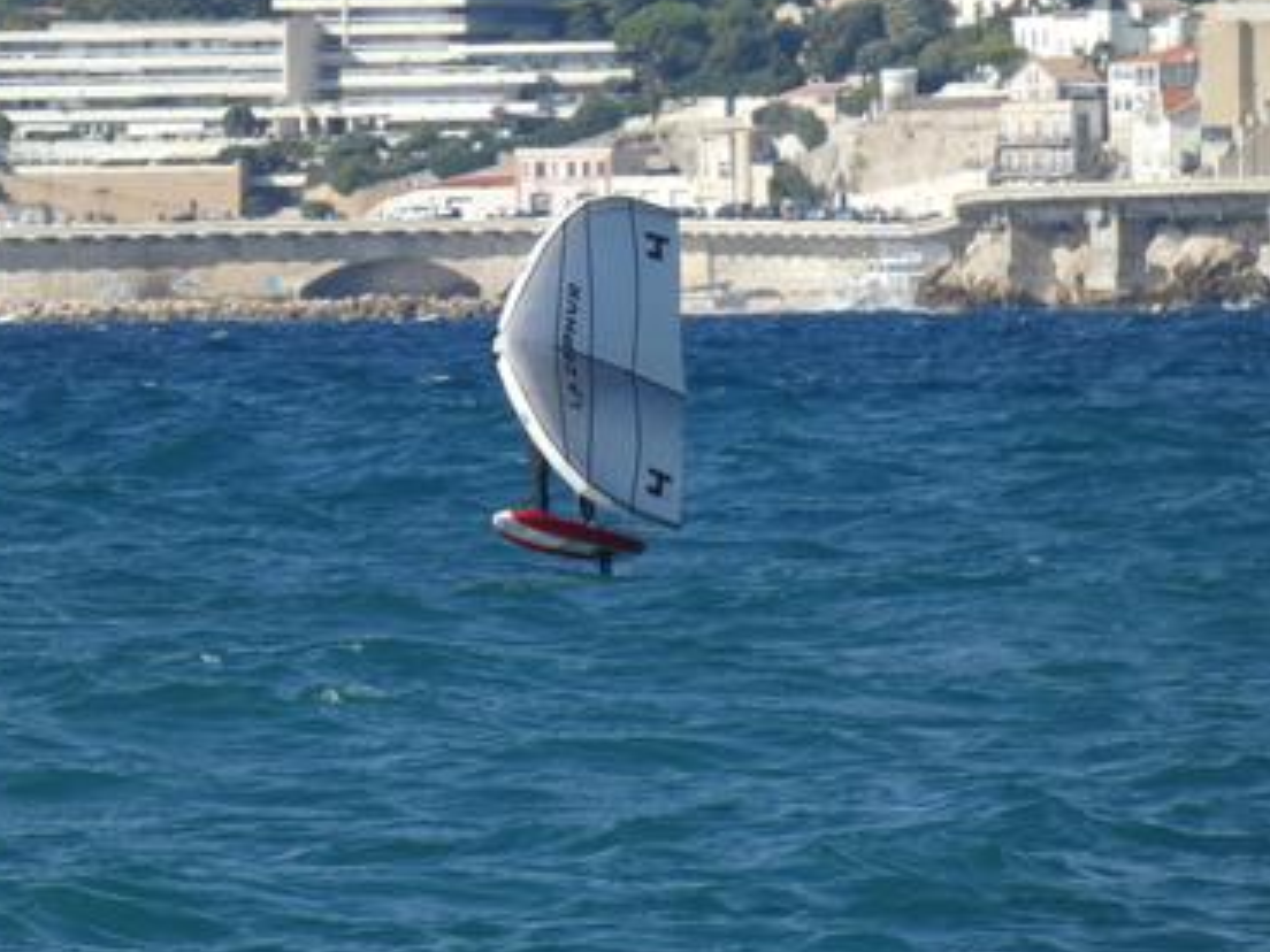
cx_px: 483
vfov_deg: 1.9
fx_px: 29094
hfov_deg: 2.5
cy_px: 371
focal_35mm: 793
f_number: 5.6
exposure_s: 1/1000
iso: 200
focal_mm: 104.7
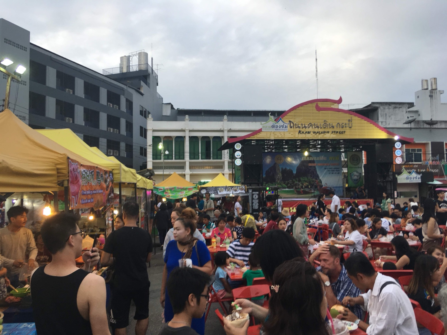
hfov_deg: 61.7
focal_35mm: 29
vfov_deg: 48.2
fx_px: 374
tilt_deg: +4.7
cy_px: 168
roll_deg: +0.1
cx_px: 224
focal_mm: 4.15
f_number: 2.2
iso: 40
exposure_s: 1/100
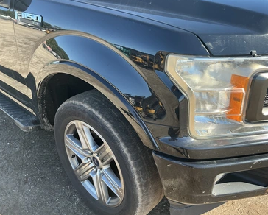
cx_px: 143
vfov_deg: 48.6
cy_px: 105
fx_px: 238
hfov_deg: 58.7
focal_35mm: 30
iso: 25
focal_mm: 3
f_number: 1.8
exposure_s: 1/283
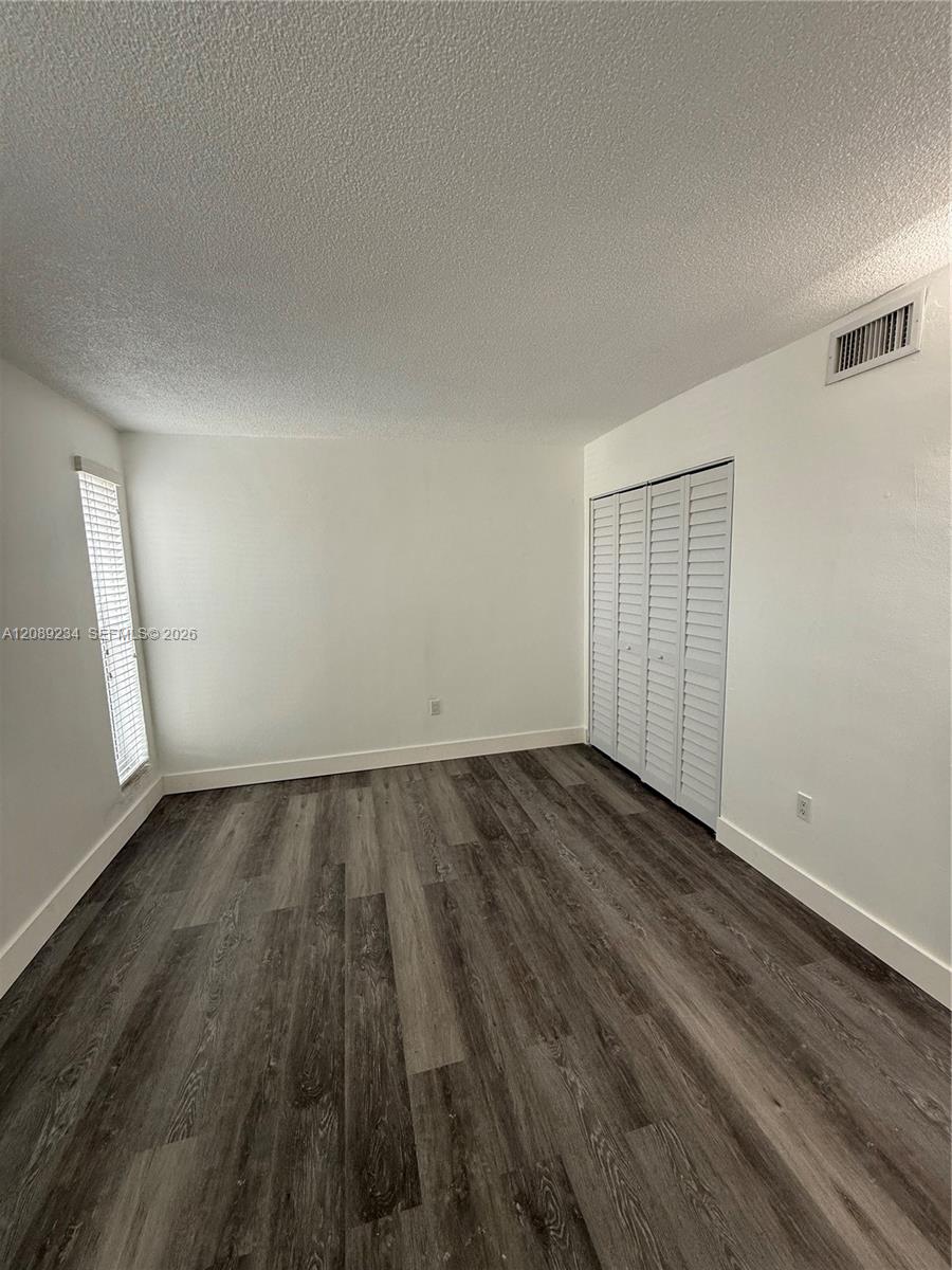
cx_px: 476
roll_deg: +1.7
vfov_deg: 102.1
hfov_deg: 85.7
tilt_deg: -6.8
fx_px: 513
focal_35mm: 14
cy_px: 635
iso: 160
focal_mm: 2.22
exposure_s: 1/120
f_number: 2.2
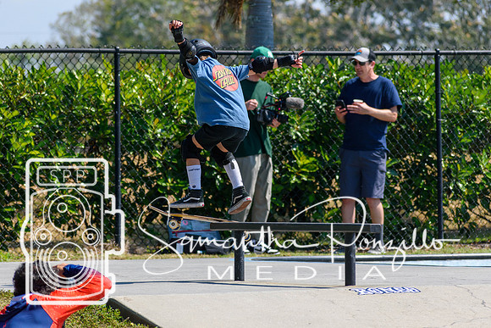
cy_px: 164
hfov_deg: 7.2
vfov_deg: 4.8
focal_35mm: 285
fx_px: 3888
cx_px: 246
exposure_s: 1/2000
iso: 320
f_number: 5.6
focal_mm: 190
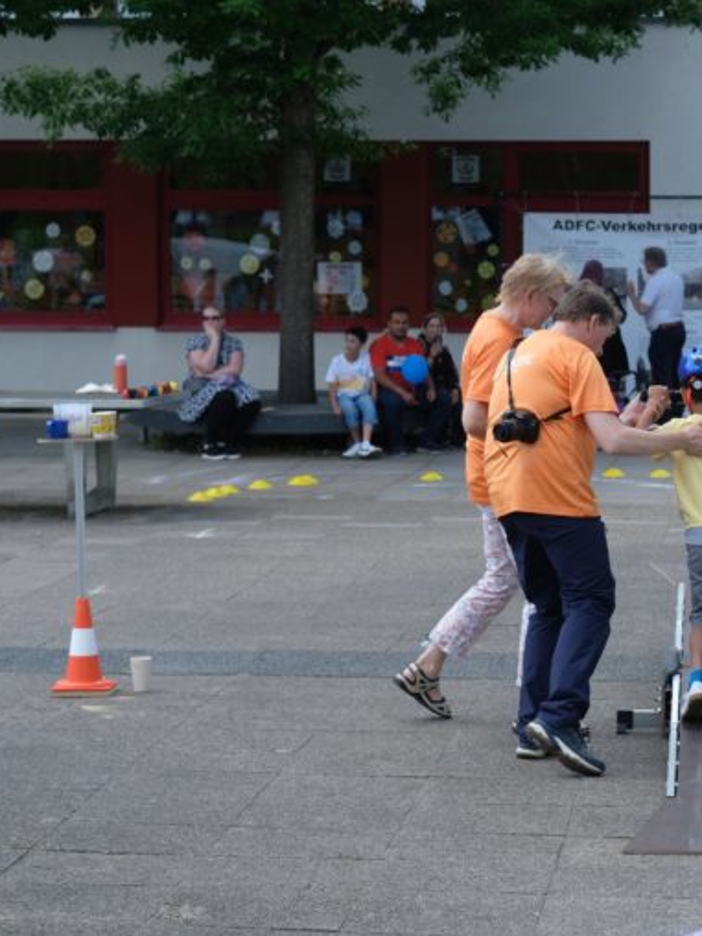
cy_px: 470
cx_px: 577
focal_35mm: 122
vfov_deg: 16.1
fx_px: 3299
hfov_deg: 12.1
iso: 200
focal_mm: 56
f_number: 5
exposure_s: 1/280
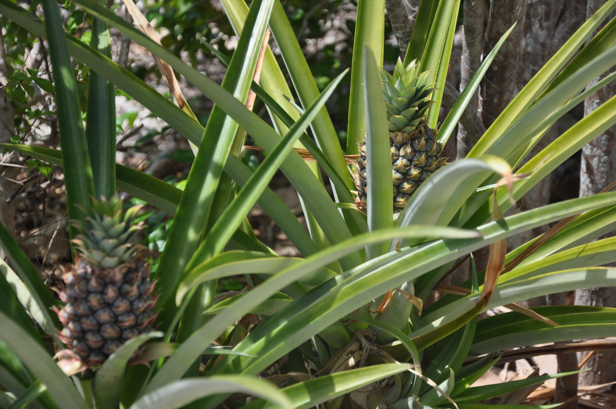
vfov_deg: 13.0
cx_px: 308
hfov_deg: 19.5
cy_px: 204
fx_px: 1794
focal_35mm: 105
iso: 200
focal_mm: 70
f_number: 5.3
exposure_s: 1/640
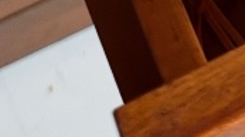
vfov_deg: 4.8
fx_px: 1422
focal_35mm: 219
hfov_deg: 9.5
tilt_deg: -53.3
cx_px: 402
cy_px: -497
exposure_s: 1/60
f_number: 1.48
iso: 400
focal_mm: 6.93
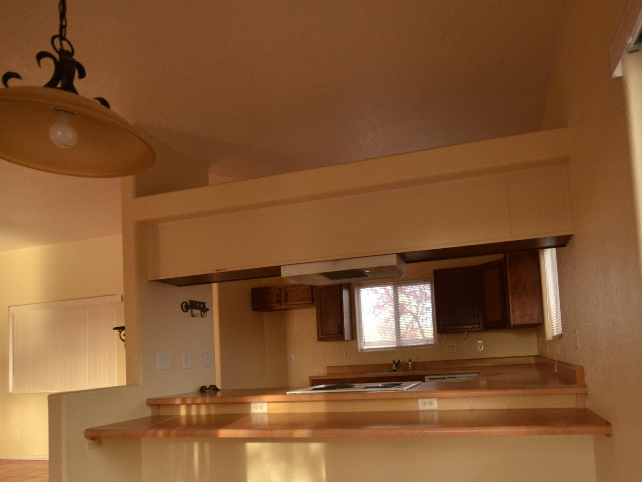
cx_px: 380
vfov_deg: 57.7
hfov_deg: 73.3
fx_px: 427
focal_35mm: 23
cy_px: 319
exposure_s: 1/50
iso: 1000
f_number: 5.6
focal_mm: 10
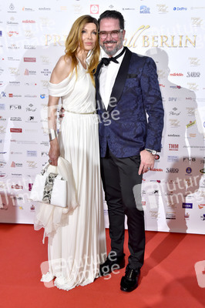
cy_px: 154
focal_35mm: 44
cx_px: 102
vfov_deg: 44.5
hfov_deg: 30.5
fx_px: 376
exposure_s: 1/125
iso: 2500
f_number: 5.6
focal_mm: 44
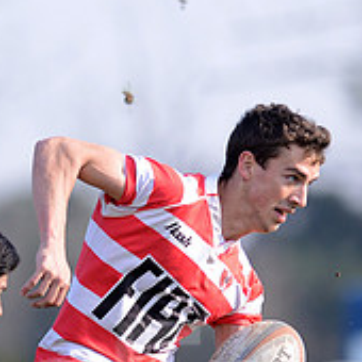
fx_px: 14422
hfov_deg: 1.4
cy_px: 384
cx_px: 23
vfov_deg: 1.4
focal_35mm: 1219
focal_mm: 420
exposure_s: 1/1600
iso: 560
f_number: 4
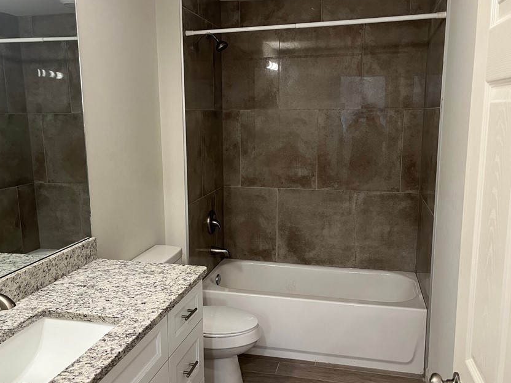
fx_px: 472
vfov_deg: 44.2
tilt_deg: -9.2
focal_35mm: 32
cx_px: 241
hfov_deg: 56.8
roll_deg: +0.6
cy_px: 190
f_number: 1.6
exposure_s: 1/60
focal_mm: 5.1
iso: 200
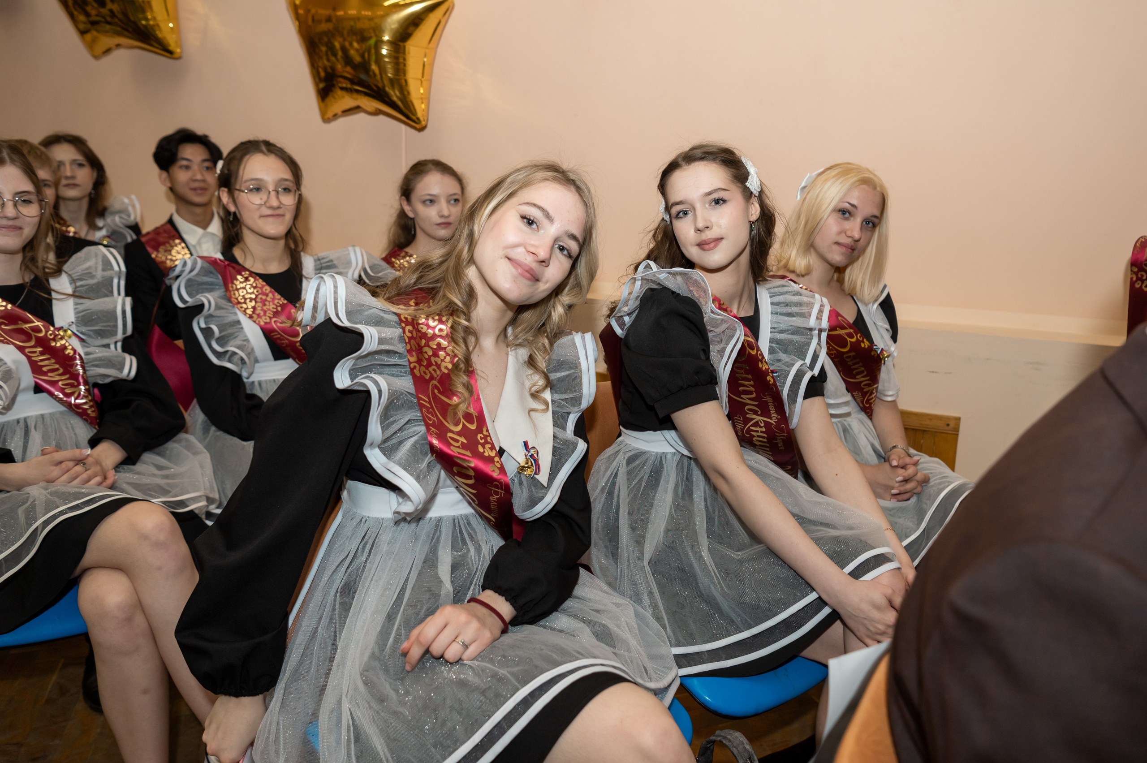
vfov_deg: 49.0
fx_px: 836
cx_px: 623
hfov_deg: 68.8
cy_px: 356
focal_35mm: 26
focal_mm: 24
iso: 320
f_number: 3.5
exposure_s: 1/200
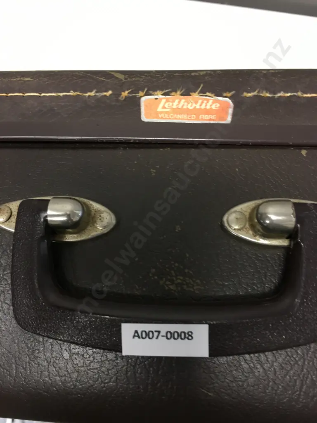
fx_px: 354
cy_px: 212
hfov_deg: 48.2
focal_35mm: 29
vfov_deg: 61.7
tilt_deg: -76.2
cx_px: 158
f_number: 2.2
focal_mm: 4.15
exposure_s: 1/17
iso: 50
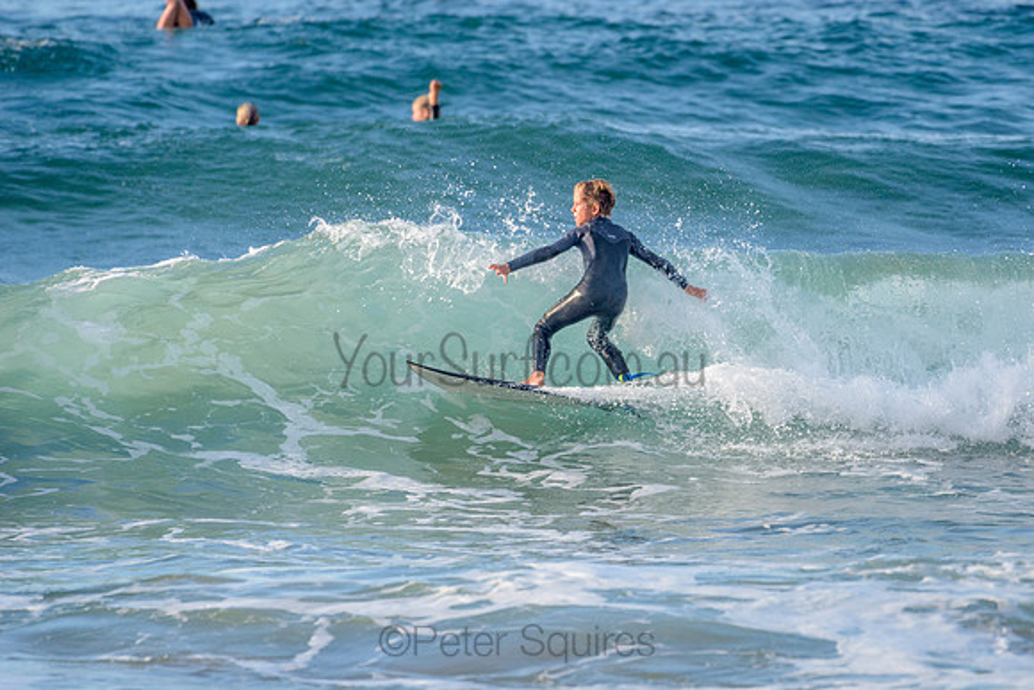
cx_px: 634
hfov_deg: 3.4
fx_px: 17609
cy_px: 352
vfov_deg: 2.2
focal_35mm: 613
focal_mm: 500
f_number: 5.6
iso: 400
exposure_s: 1/1250
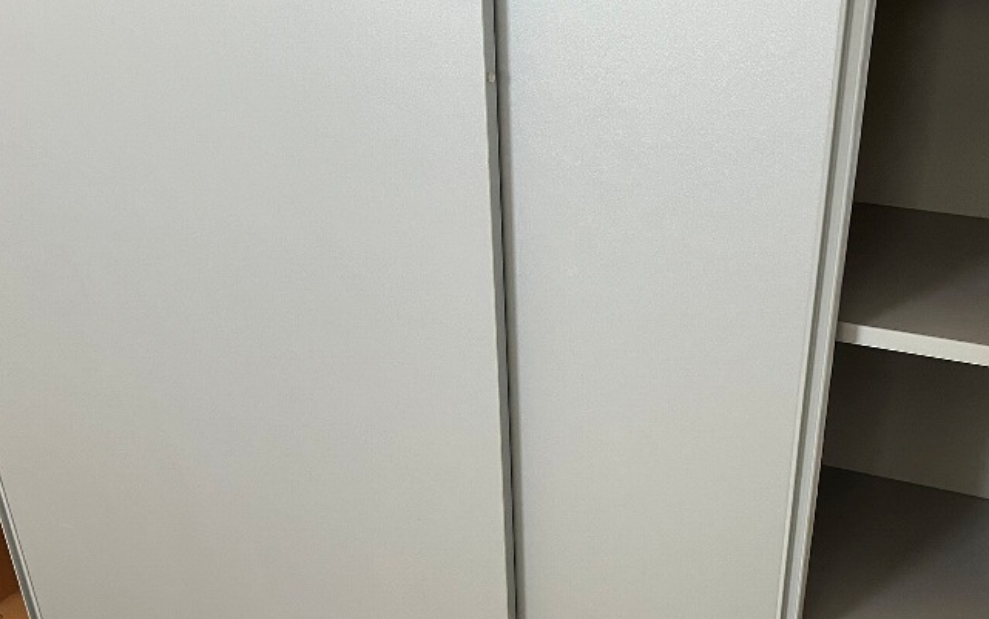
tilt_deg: -30.5
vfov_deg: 28.8
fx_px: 1186
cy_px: 468
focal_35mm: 44
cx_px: 600
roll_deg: +0.6
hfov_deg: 45.0
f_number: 1.6
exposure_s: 1/58
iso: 200
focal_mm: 5.1
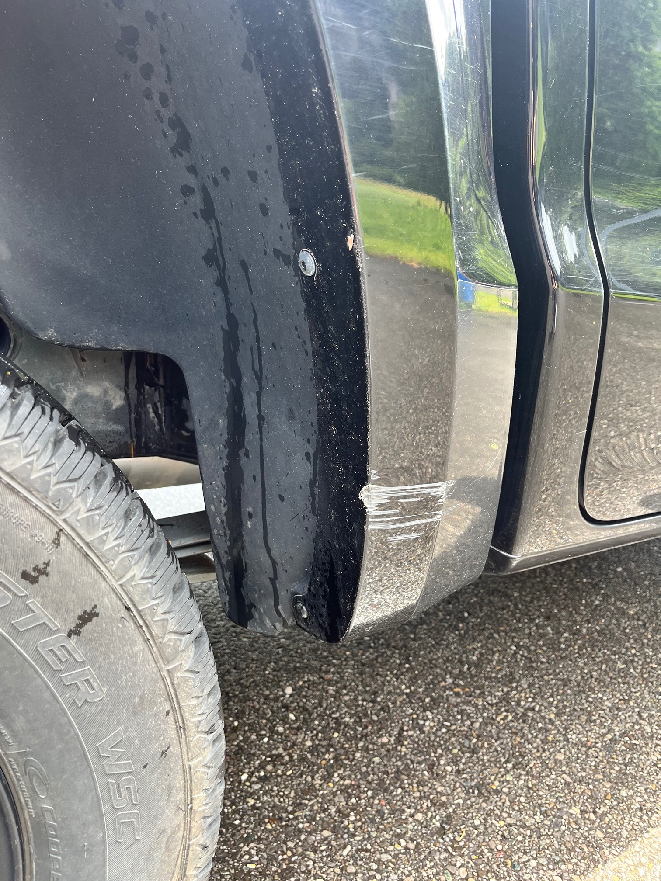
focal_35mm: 26
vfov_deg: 67.3
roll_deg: -3.8
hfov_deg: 53.1
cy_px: 440
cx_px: 330
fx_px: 662
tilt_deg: -13.2
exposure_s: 1/122
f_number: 1.6
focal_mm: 5.1
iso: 32
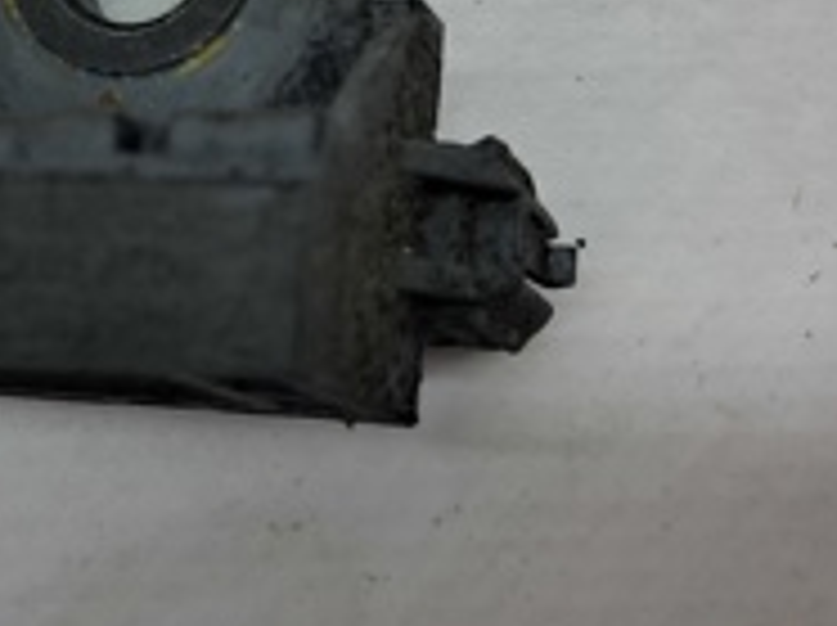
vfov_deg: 15.7
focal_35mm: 93
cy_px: 106
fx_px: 2246
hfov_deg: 20.6
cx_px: 68
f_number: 1.8
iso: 50
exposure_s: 1/100
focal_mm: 4
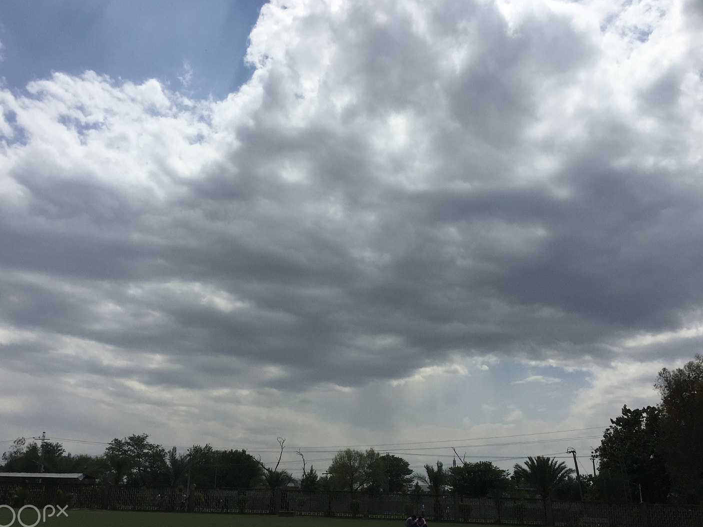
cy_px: 282
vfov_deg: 42.9
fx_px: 670
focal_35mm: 33
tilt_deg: +18.1
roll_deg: -1.3
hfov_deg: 55.3
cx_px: 344
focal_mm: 4.15
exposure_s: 1/7937
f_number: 2.2
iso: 32
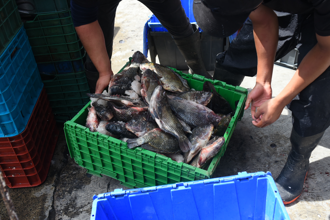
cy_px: 110
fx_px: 321
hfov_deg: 54.4
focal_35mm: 35
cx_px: 165
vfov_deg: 37.9
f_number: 5.6
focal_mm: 35
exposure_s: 1/1000
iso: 800
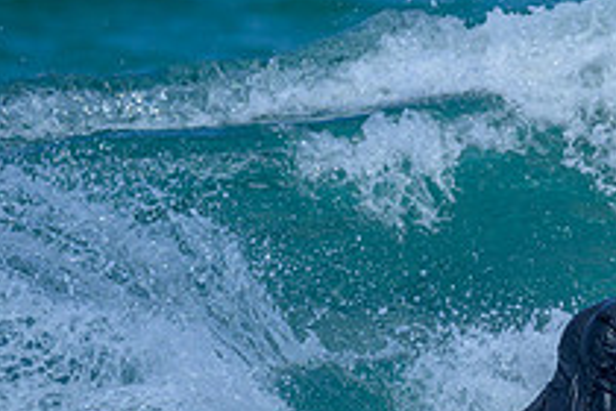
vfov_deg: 0.5
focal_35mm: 3015
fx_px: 51586
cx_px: 550
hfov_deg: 0.7
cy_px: 384
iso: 320
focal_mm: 800
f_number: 6.3
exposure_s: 1/2500
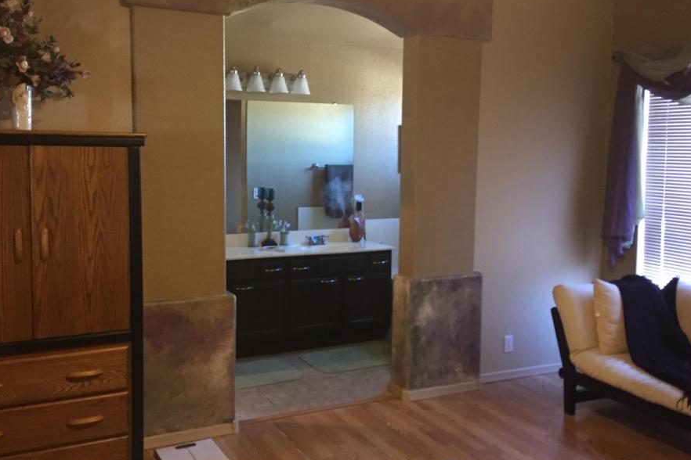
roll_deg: -0.3
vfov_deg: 37.8
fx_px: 672
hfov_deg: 54.4
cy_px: 216
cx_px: 323
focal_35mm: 35
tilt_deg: -5.1
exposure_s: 1/30
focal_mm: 4.15
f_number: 2.2
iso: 160
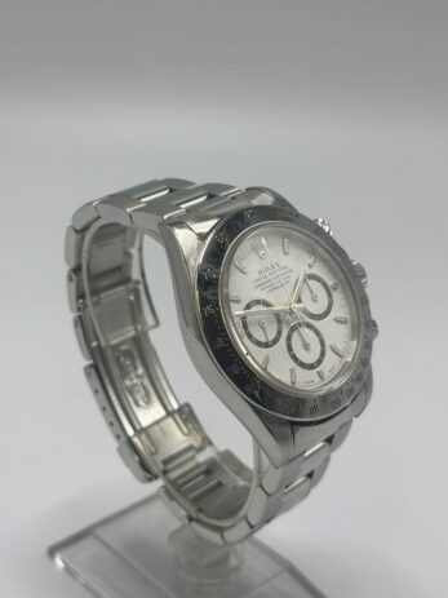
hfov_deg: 28.0
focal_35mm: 52
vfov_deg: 36.8
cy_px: 299
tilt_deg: -23.6
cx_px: 224
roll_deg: -2.5
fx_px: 898
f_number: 1.6
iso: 25
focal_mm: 5.96
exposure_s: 1/121
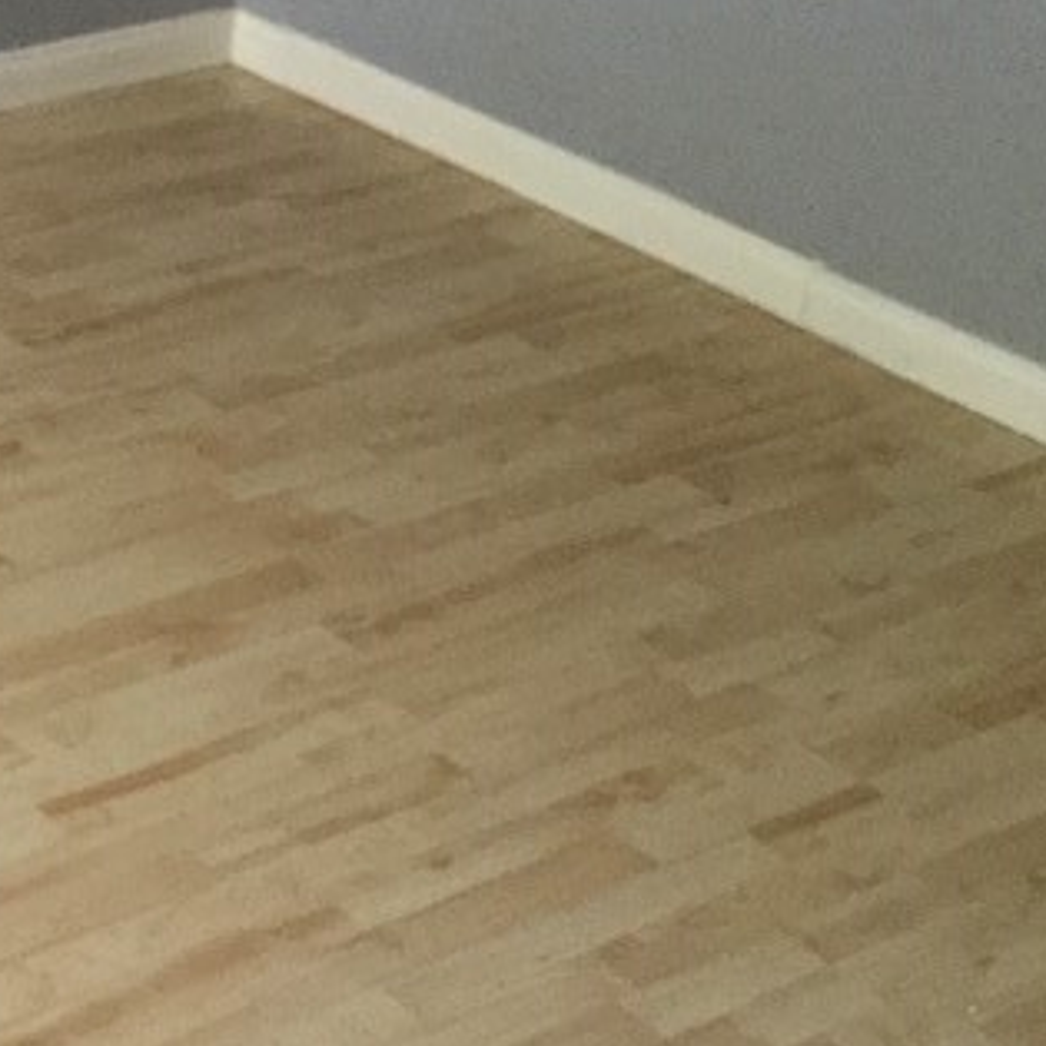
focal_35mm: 89
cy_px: 395
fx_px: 3043
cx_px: -50
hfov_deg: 18.9
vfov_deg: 19.5
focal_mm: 3.3
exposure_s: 1/30
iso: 160
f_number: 2.4
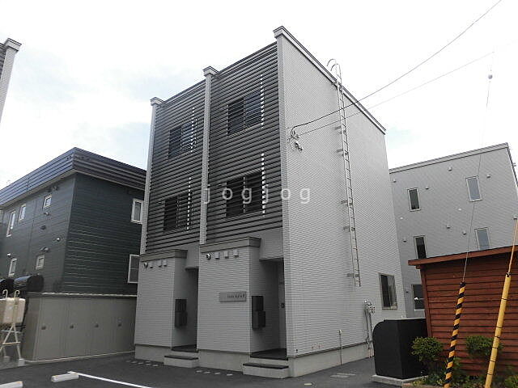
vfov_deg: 56.8
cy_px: 194
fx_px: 359
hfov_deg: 71.6
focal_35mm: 24
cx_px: 259
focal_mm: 4.3
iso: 100
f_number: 3.1
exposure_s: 1/1000
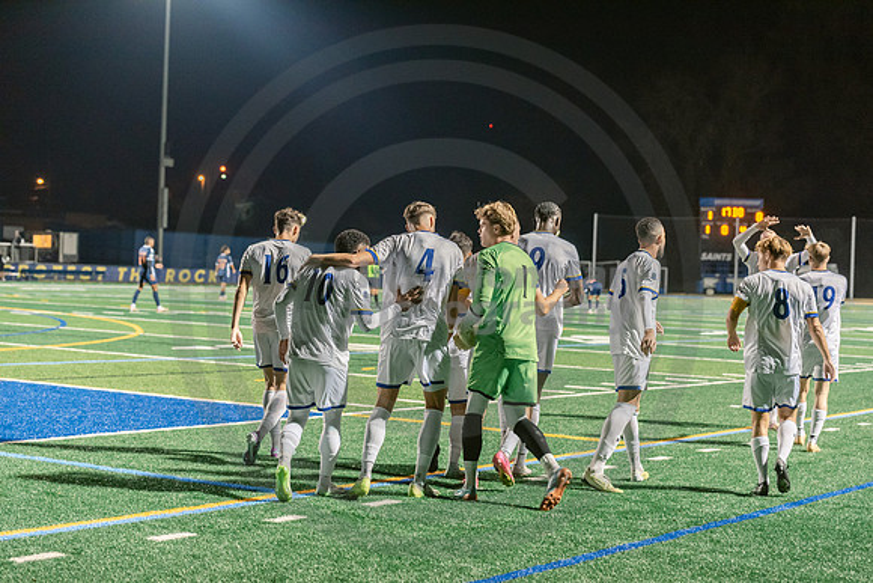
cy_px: 292
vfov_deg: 19.5
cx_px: 436
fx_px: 1698
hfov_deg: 28.8
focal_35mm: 70
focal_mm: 70
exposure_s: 1/250
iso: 2500
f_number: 3.2
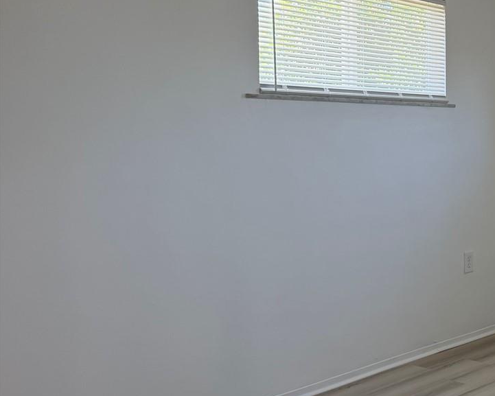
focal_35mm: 52
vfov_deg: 29.0
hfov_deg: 31.7
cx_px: 548
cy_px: 146
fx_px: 762
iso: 125
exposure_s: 1/201
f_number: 1.78
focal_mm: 6.76
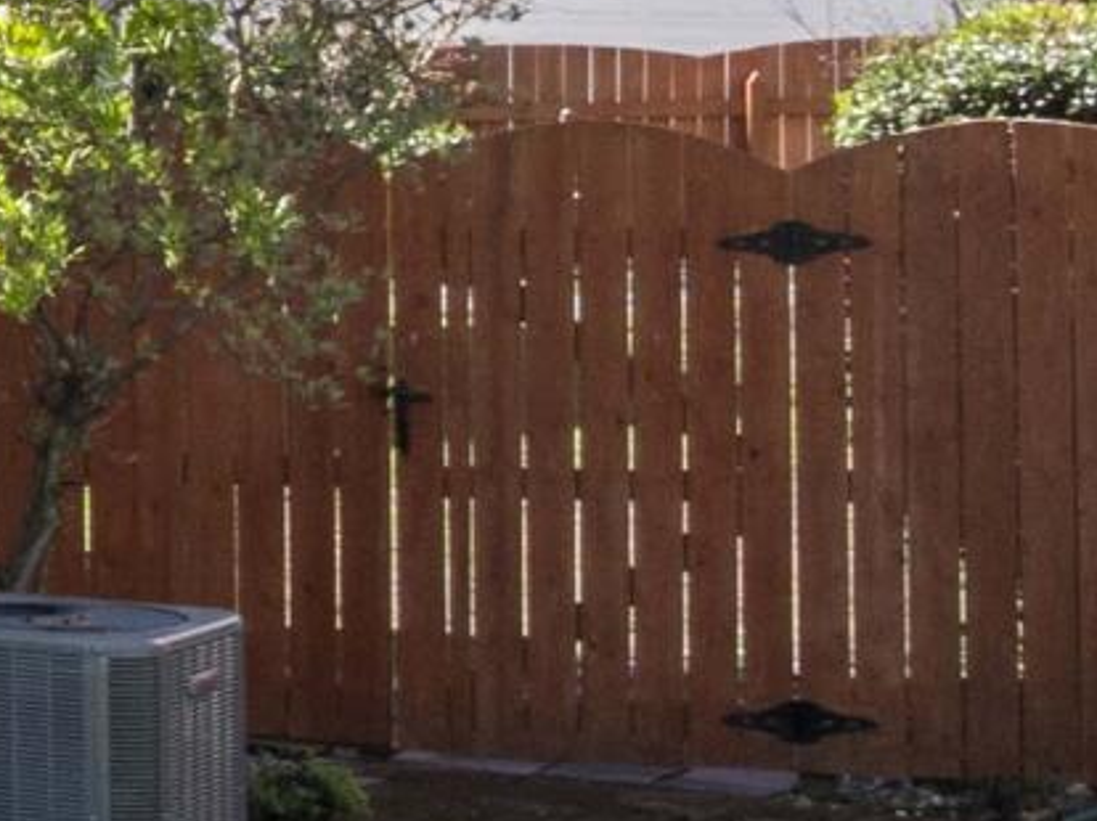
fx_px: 5511
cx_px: -2252
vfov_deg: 8.4
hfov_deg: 9.1
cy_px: -162
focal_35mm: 174
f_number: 11
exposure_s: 1/60
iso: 100
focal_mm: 12.29
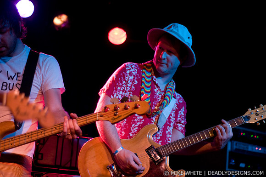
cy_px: 88
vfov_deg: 18.1
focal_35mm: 75
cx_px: 133
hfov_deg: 27.0
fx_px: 553
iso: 1000
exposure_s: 1/100
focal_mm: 50
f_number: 1.8
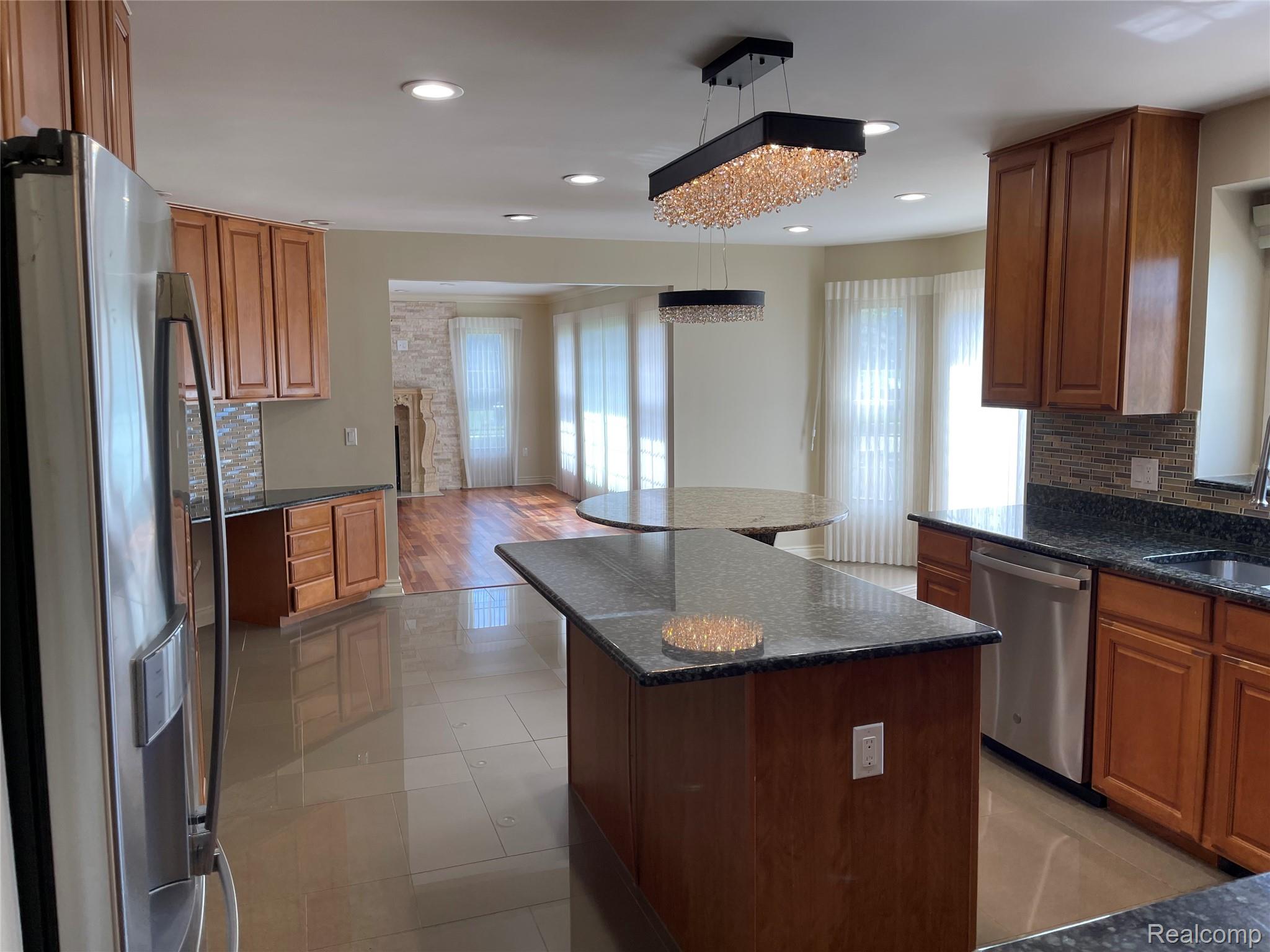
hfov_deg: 69.4
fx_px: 917
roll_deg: +1.2
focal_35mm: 25
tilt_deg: -7.3
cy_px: 476
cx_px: 635
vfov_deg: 54.9
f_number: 1.6
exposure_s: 1/120
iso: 40
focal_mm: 5.1
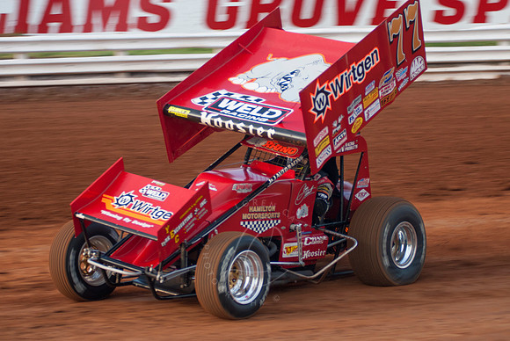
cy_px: 170
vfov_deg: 11.4
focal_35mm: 120
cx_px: 255
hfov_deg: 17.0
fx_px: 1702
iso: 250
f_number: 2.8
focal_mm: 80
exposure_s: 1/500
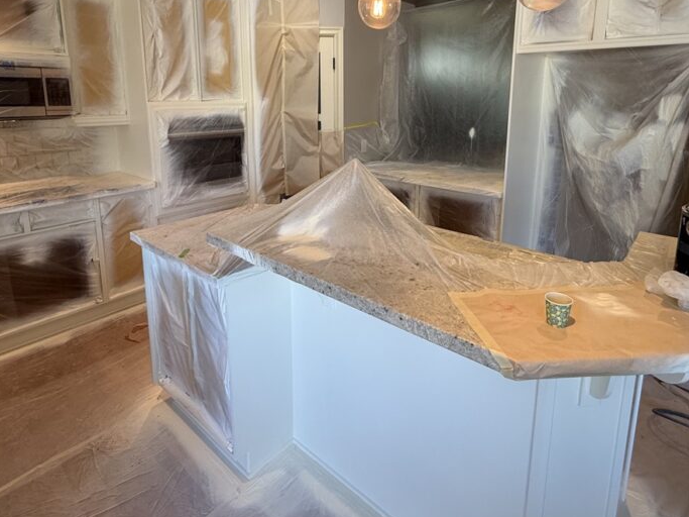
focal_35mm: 21
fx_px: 418
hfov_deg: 79.0
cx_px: 351
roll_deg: -0.7
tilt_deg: -9.1
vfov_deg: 61.7
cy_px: 168
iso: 125
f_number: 2.2
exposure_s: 1/120
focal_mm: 2.22
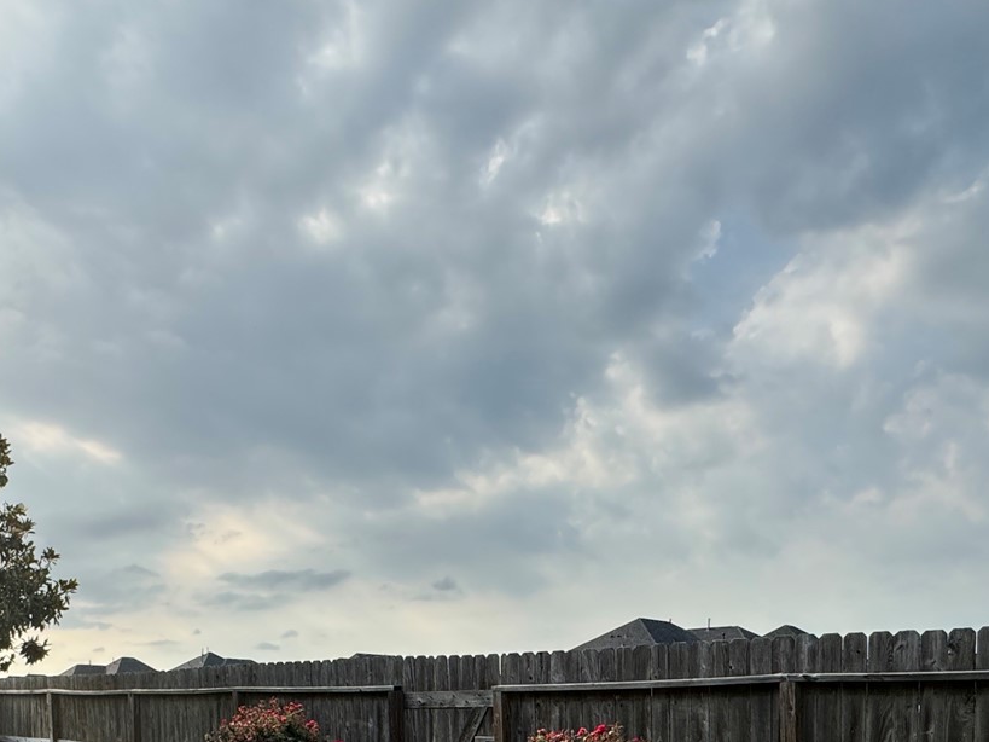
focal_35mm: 35
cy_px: 766
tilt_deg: -2.5
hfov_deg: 51.8
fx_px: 1000
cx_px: 344
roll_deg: -0.9
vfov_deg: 36.1
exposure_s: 1/1198
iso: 50
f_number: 2.2
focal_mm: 2.22
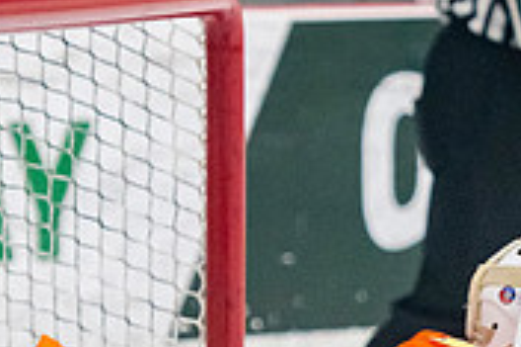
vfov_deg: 2.1
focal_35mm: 667
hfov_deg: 3.1
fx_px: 9644
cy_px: 325
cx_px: 627
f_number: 3.2
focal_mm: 122
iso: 2500
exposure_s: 1/640
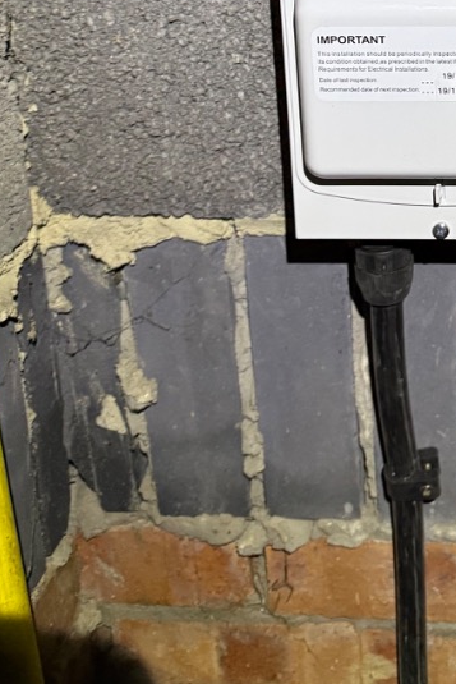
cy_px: 12
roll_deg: -0.2
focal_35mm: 56
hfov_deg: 22.8
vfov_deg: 32.9
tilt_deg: -15.4
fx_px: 1063
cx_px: 498
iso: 250
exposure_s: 1/60
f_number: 1.78
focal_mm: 6.76
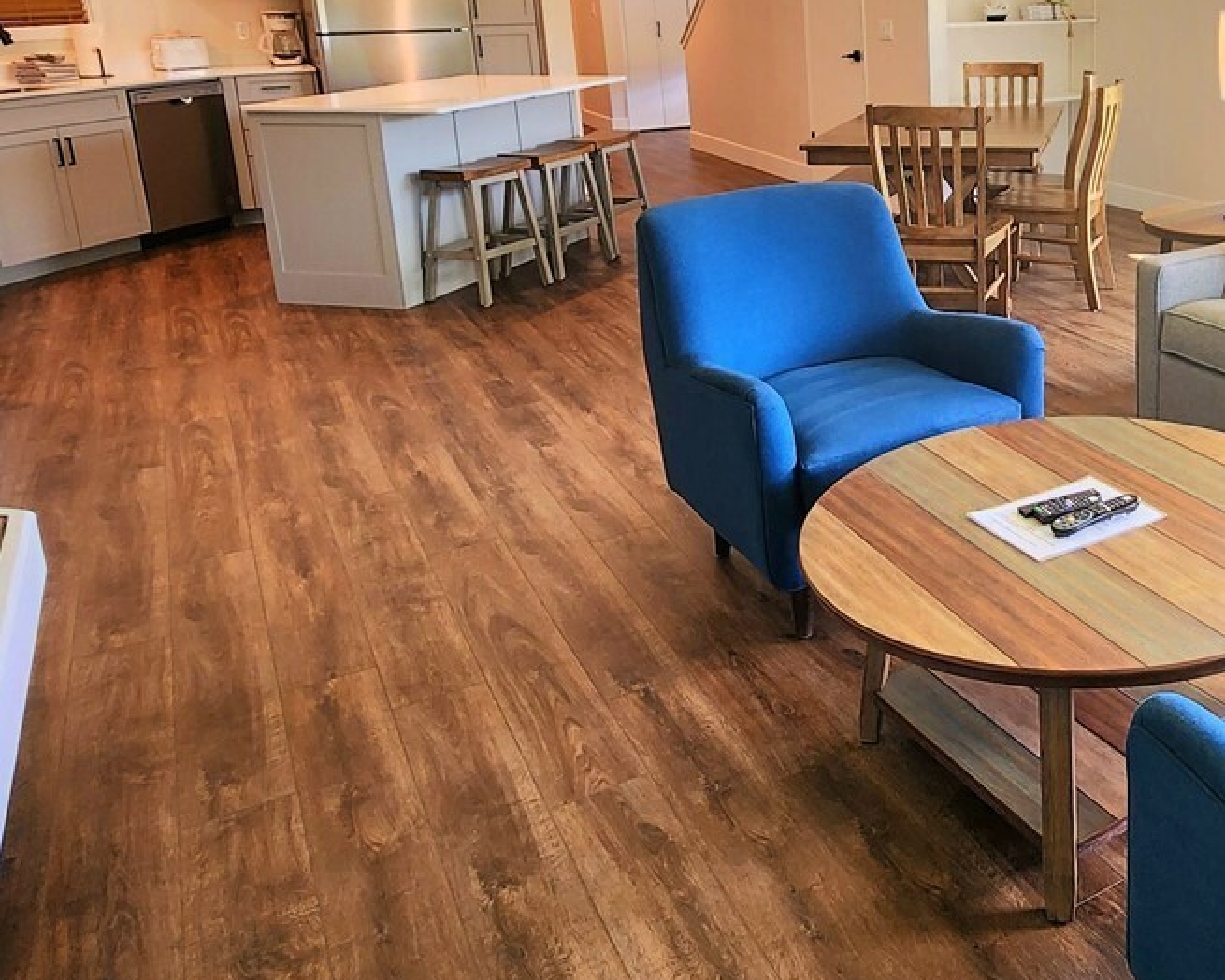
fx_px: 1124
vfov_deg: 45.8
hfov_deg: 51.3
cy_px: 275
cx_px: 1077
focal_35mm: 31
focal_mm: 2.2
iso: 64
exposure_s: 1/60.2
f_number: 2.2
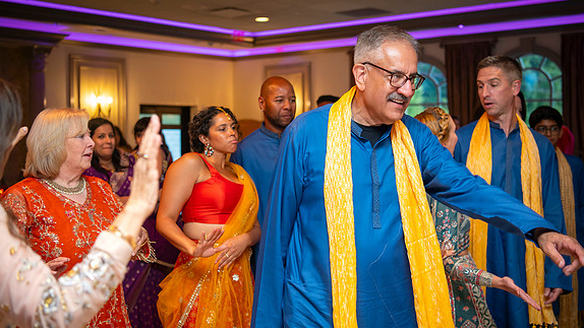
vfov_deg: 24.4
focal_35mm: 49
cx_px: 287
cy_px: 182
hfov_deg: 42.1
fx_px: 759
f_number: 2.8
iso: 800
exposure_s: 1/160
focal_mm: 42
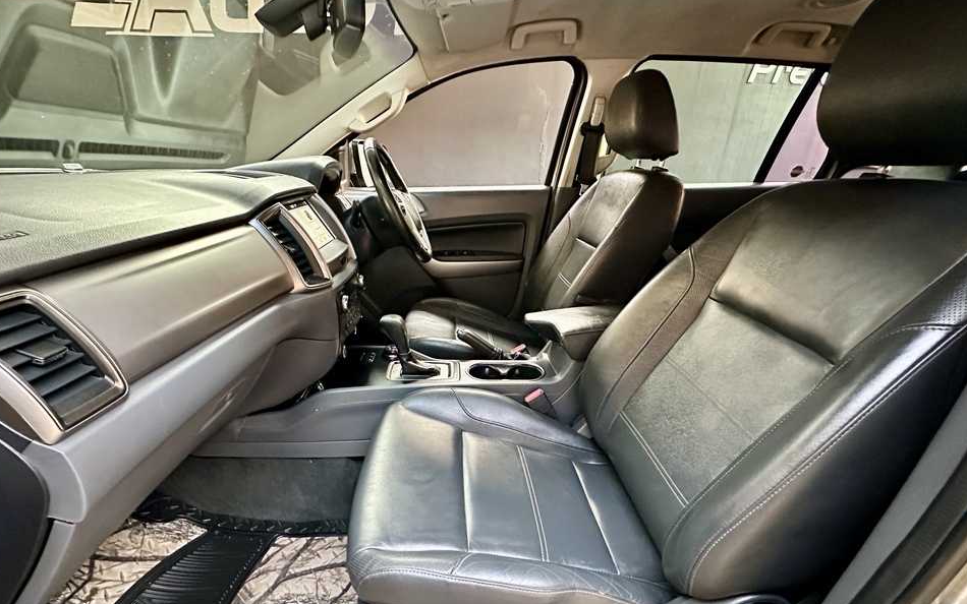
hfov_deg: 97.7
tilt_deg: -24.4
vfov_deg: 70.5
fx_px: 422
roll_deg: -1.3
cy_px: 364
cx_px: 457
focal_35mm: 16
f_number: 2.2
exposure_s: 1/46
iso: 1250
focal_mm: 2.22
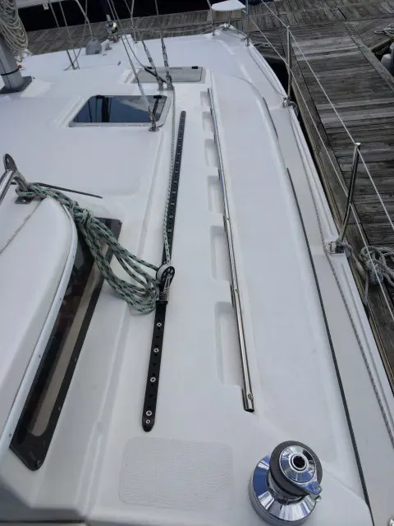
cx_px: 197
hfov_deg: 46.8
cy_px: 263
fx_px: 455
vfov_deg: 60.0
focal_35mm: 30
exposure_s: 1/2740
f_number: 2.2
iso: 40
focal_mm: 4.12
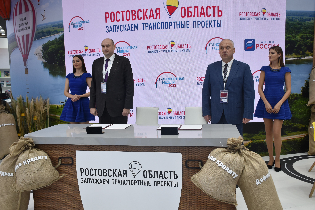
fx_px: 302
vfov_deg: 38.4
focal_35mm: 34
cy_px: 105
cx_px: 158
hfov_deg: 55.1
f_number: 5
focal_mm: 23
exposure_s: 1/100
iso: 400
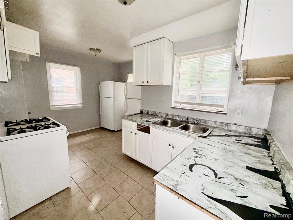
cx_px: 146
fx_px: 119
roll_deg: -1.8
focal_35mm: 14
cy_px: 110
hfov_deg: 102.1
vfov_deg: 85.7
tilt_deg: -7.5
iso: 100
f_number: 2.2
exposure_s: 1/60
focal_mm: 2.22
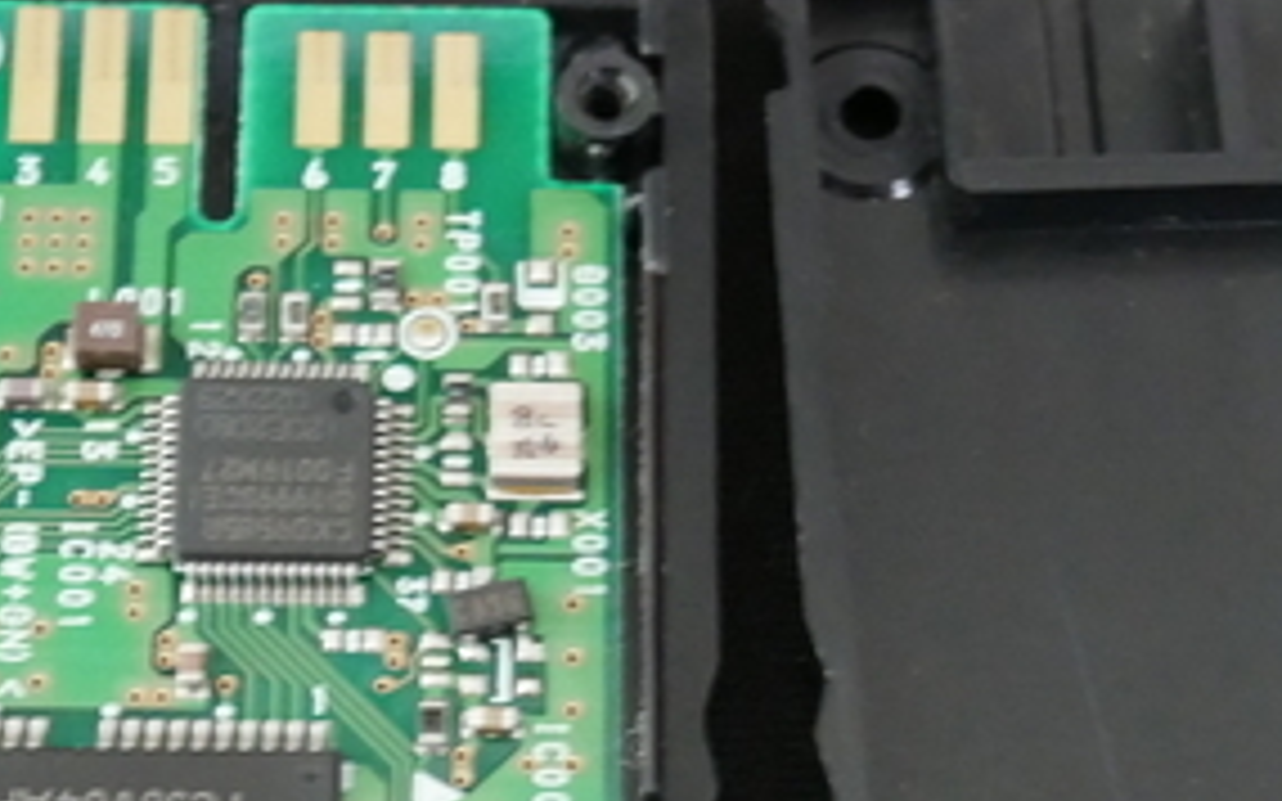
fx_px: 4157
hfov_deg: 17.5
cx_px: 684
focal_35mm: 119
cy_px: 673
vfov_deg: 11.0
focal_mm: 20
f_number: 4.6
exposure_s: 1/8
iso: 3200
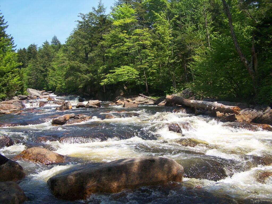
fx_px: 299
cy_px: 102
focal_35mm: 38
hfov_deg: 49.0
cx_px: 136
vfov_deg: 37.7
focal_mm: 6.3
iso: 80
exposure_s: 1/800
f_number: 2.8
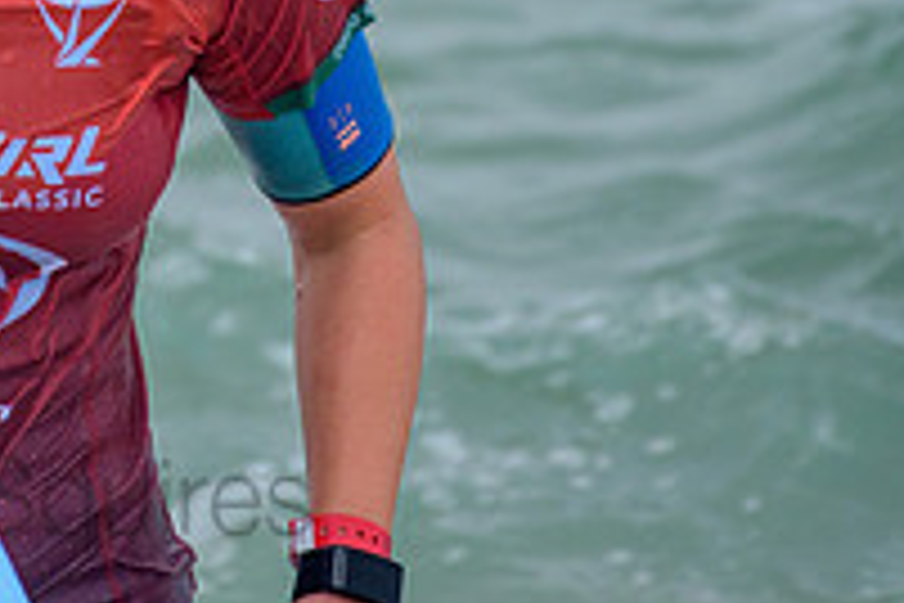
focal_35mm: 1440
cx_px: -36
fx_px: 36157
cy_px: -250
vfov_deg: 1.0
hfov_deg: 1.4
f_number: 5.6
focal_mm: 500
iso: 800
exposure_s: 1/2000
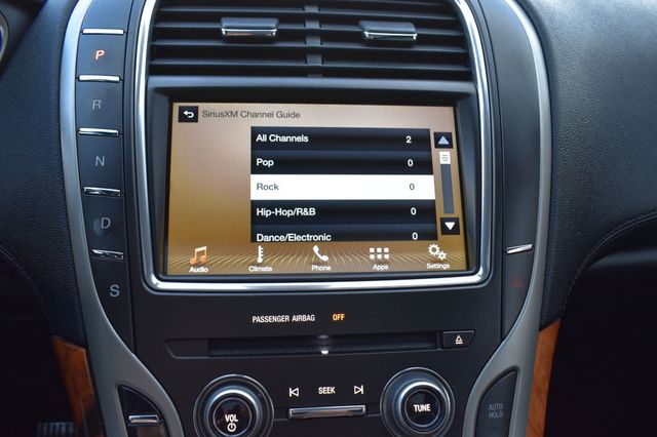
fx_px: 547
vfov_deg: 43.6
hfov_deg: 62.0
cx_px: 328
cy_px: 218
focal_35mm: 30
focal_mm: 20
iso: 400
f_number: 7.1
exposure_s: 1/30
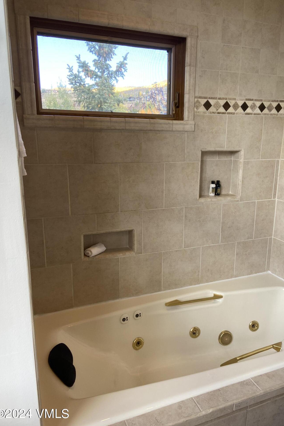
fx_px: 331
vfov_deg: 65.5
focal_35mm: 28
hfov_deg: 46.3
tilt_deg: -14.5
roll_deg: -0.8
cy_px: 213
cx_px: 160
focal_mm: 4.25
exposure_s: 1/116
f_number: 1.8
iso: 50
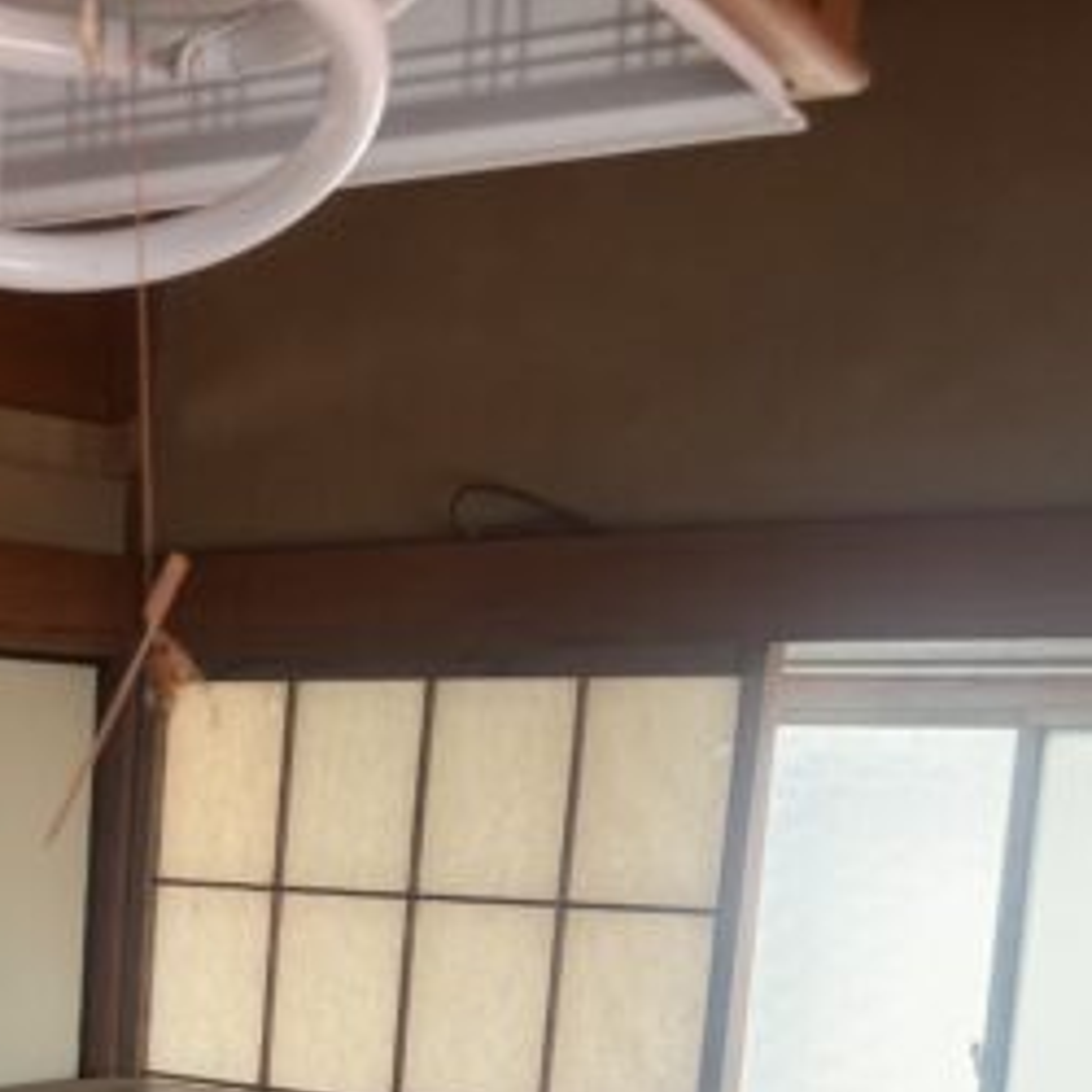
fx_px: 2427
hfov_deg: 23.2
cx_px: -214
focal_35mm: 68
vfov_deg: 23.2
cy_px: 1306
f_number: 1.78
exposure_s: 1/121
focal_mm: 6.76
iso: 100
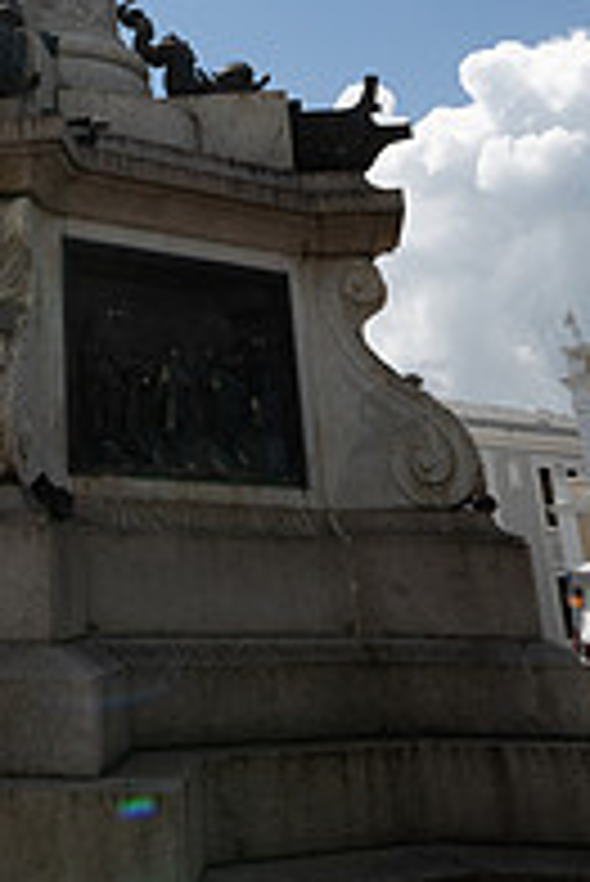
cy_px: -72
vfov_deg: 32.2
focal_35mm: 55
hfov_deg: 23.5
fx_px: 1350
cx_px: -18
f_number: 16
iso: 450
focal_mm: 24
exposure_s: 1/200
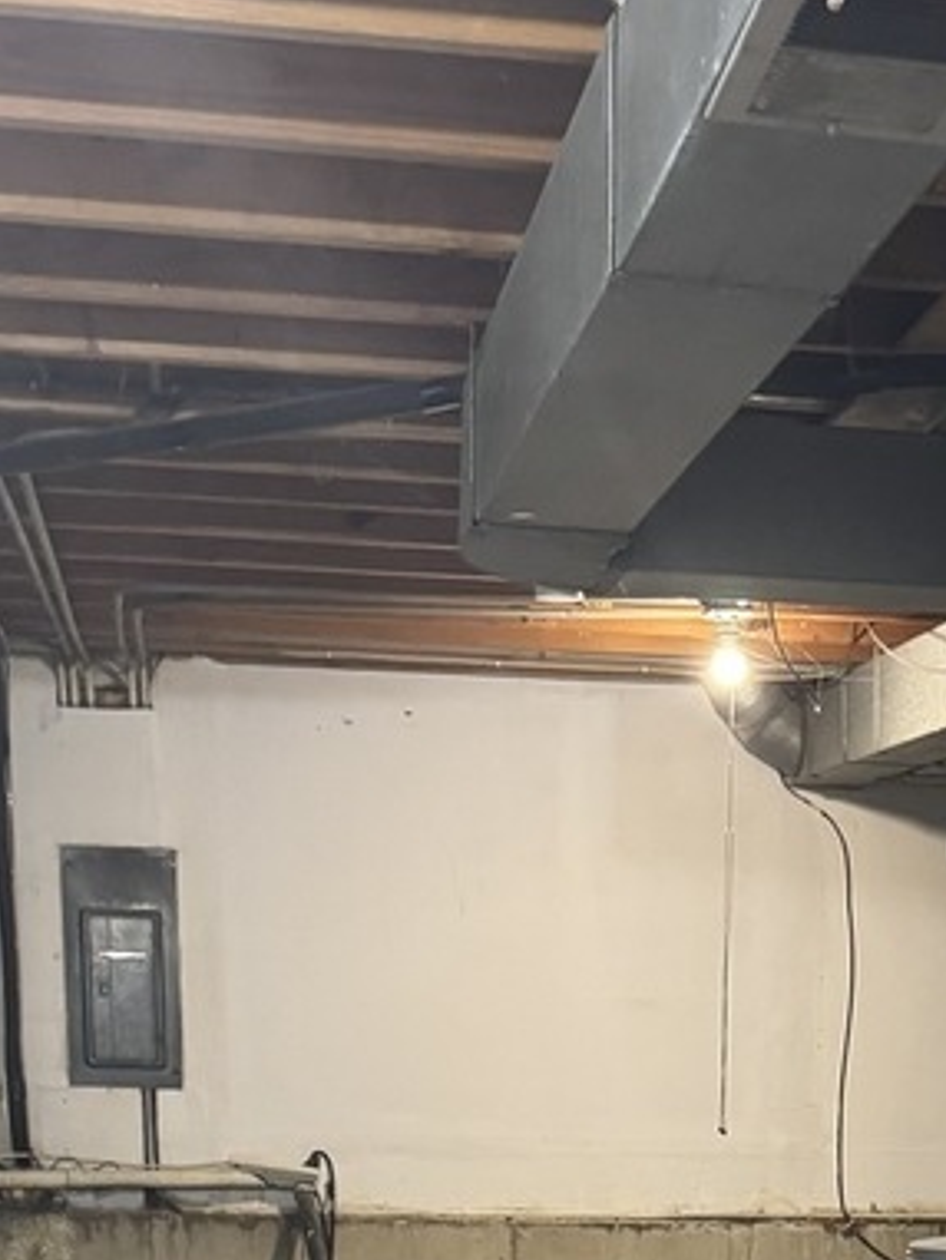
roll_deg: -0.4
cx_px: 701
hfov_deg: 21.5
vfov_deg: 25.6
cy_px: 1518
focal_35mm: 68
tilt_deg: -8.7
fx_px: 2476
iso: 800
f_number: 1.78
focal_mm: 6.76
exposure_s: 1/40
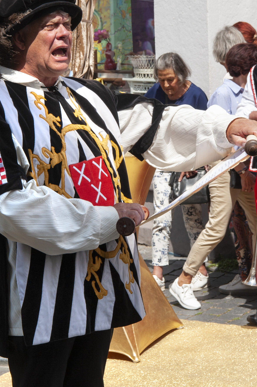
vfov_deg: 22.6
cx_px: 114
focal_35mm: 90
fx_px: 965
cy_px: 174
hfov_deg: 15.2
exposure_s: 1/640
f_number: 13
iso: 500
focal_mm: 62
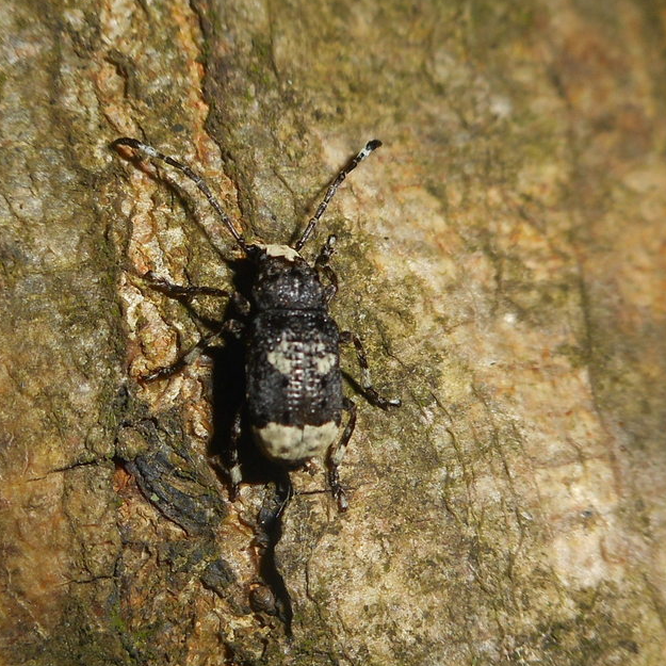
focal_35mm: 41
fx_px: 892
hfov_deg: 40.8
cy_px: 327
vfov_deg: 40.9
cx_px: 279
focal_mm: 6
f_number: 11.9
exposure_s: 1/30
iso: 80
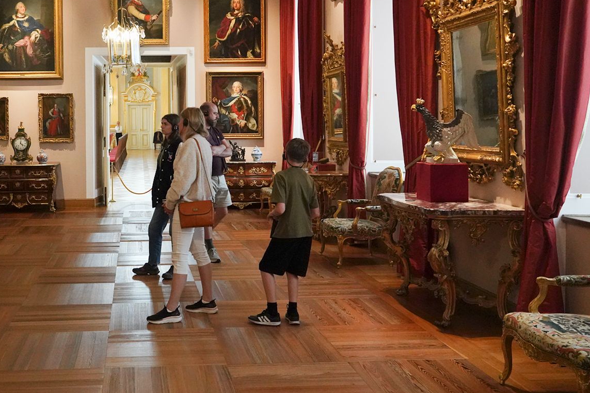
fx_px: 688
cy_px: 130
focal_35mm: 42
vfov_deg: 31.6
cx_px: 165
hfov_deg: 45.2
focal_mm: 24
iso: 6400
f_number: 6.3
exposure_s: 1/80
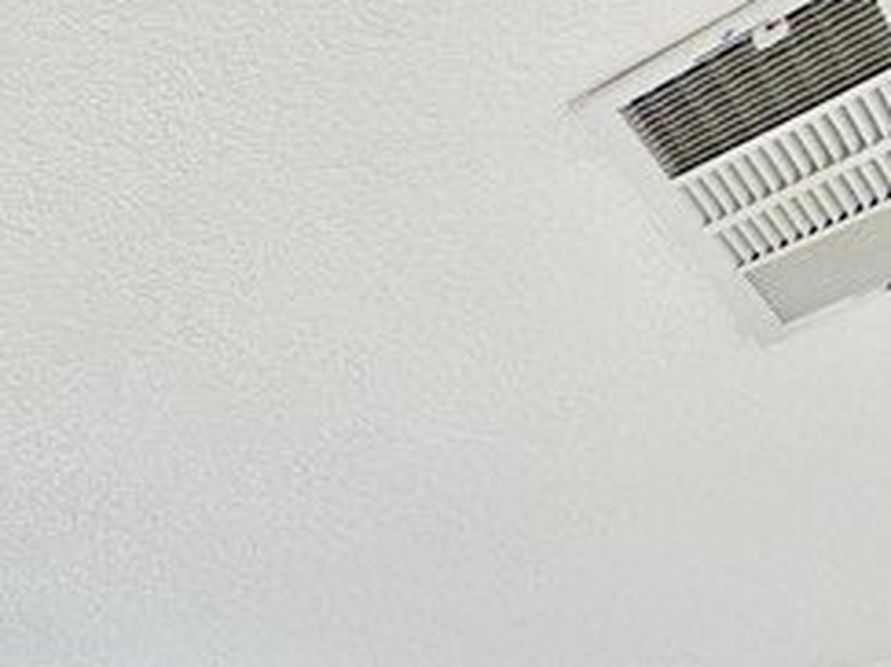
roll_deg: -0.8
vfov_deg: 18.0
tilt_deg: -0.5
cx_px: -297
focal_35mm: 59
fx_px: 1518
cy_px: 1297
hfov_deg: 27.0
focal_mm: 2.22
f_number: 2.2
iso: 100
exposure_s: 1/121
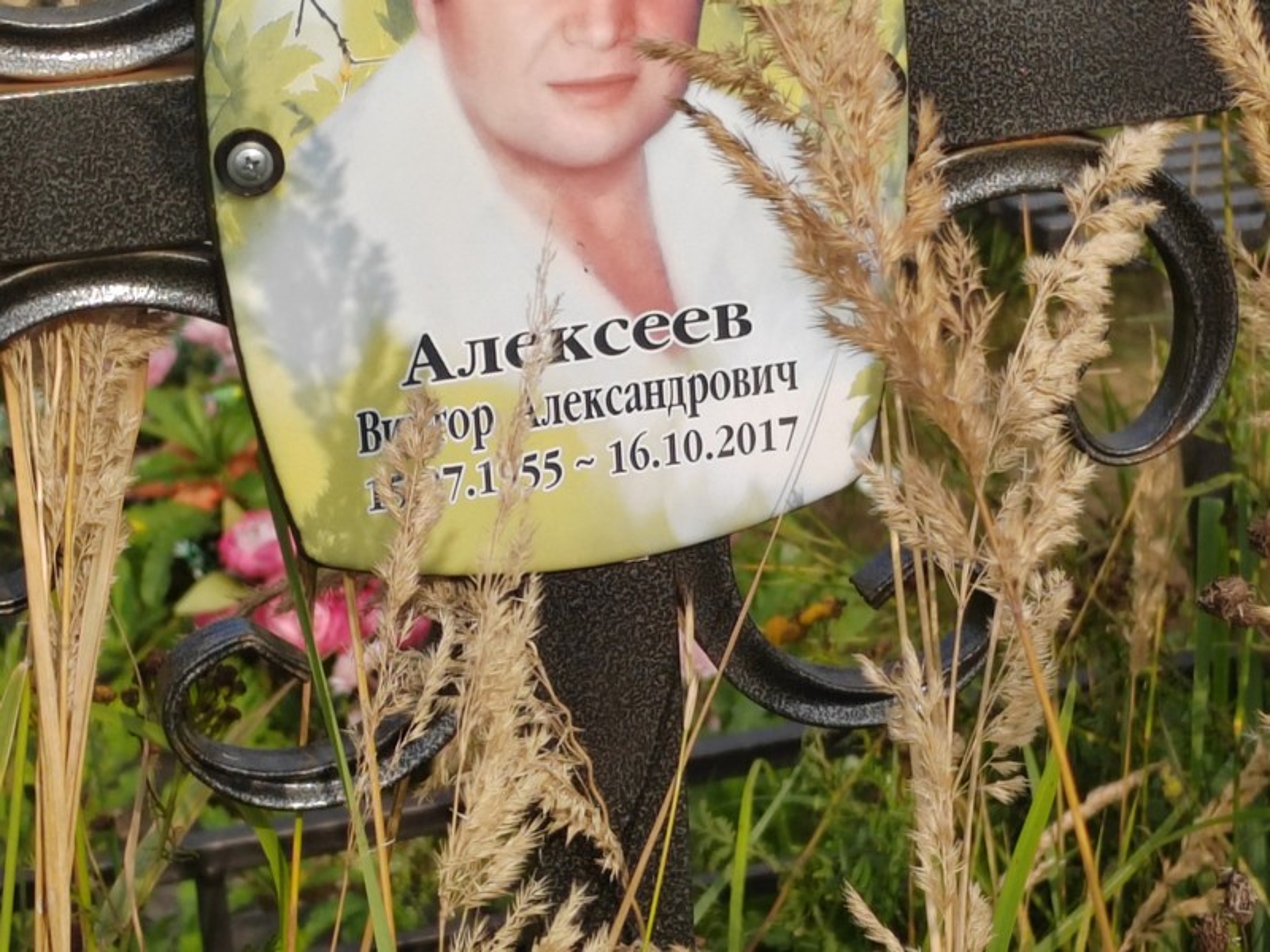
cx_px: 635
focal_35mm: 107
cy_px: 476
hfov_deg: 18.4
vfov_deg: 13.8
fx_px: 3926
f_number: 1.9
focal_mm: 5.52
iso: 100
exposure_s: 1/1000
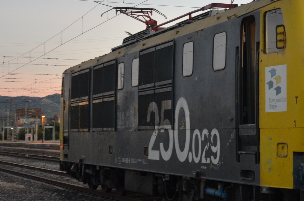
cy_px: 66
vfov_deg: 12.6
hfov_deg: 18.5
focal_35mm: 108
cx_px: 293
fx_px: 910
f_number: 4.2
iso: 900
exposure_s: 1/30
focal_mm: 34
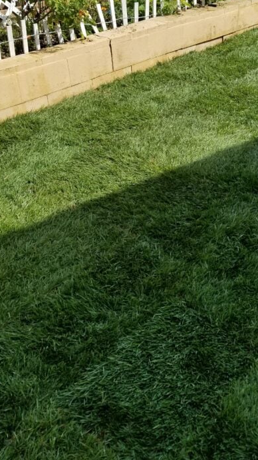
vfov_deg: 48.1
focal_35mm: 42
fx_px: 511
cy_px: 183
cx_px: 186
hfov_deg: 28.0
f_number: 1.7
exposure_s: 1/2732
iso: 50
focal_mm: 4.3
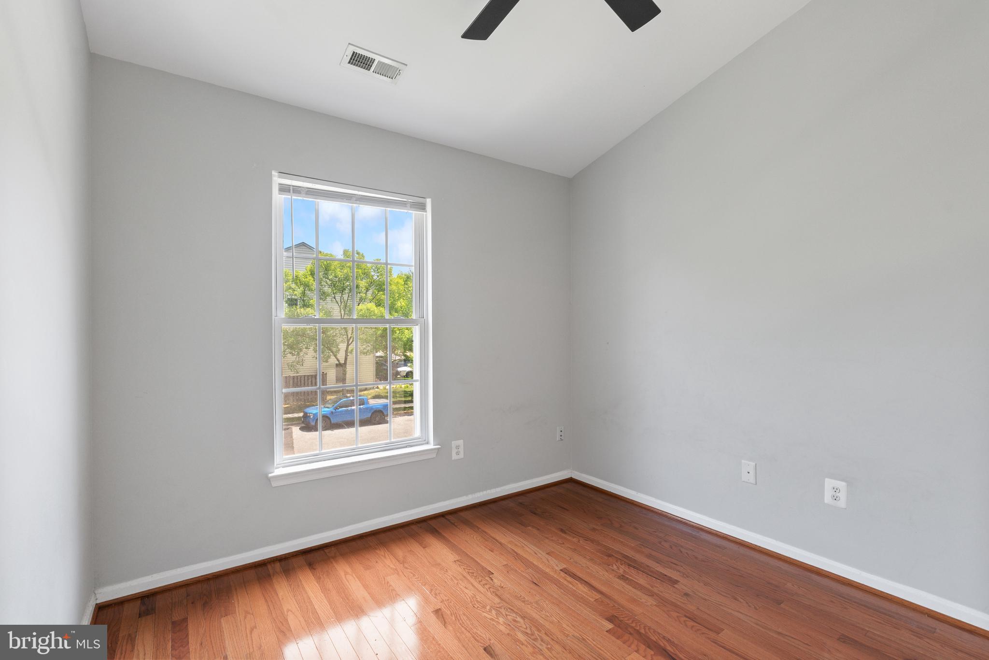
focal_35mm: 16
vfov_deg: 73.8
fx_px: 440
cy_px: 330
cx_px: 494
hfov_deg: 96.7
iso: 320
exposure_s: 1/5
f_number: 8
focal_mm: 16
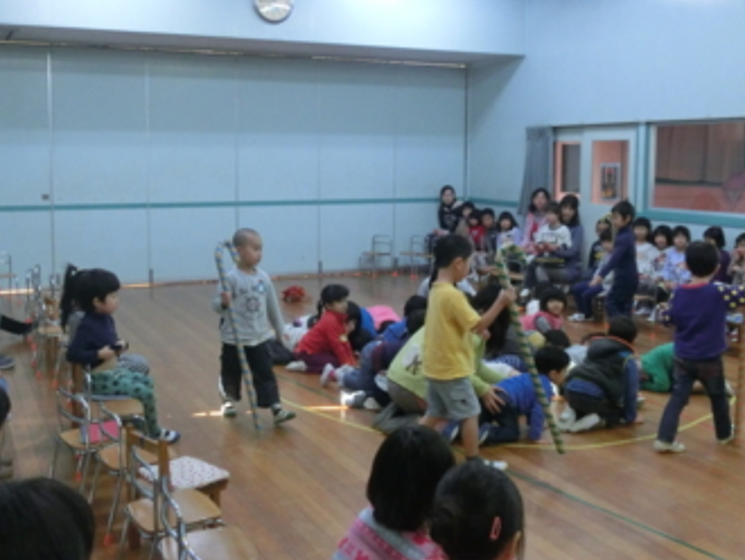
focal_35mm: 40
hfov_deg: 46.7
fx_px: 862
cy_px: 230
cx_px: 334
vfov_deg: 35.9
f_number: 3.7
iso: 640
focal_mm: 5.93
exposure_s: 1/125
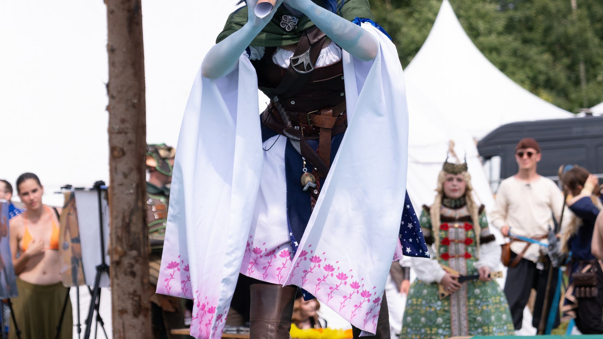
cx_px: 302
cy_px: 56
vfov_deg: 9.2
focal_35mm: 131
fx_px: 2095
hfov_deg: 16.4
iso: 160
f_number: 3.2
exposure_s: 1/1600
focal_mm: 55
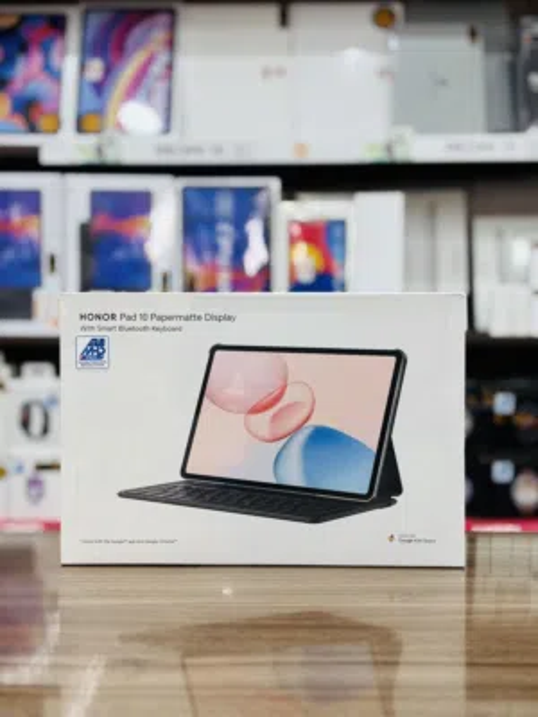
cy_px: 358
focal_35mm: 52
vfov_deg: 36.8
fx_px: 1078
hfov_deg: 28.0
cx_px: 269
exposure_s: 1/100
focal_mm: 5.96
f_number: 1.6
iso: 50
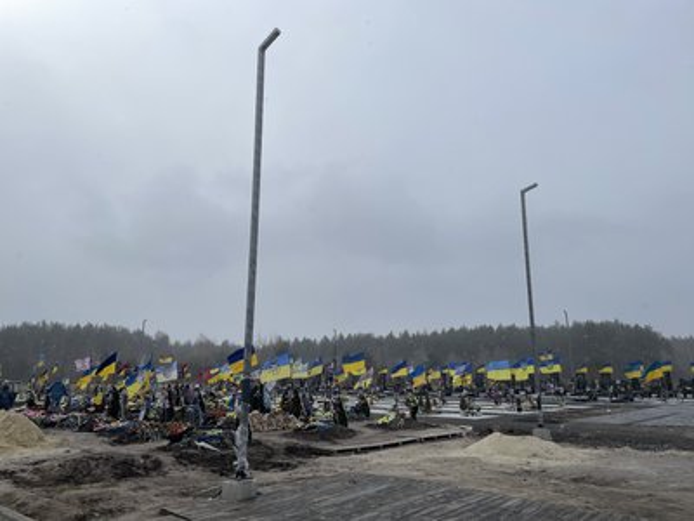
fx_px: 521
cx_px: 347
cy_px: 260
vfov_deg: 53.1
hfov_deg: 67.3
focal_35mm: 26
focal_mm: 4.2
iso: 32
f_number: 1.6
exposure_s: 1/7299
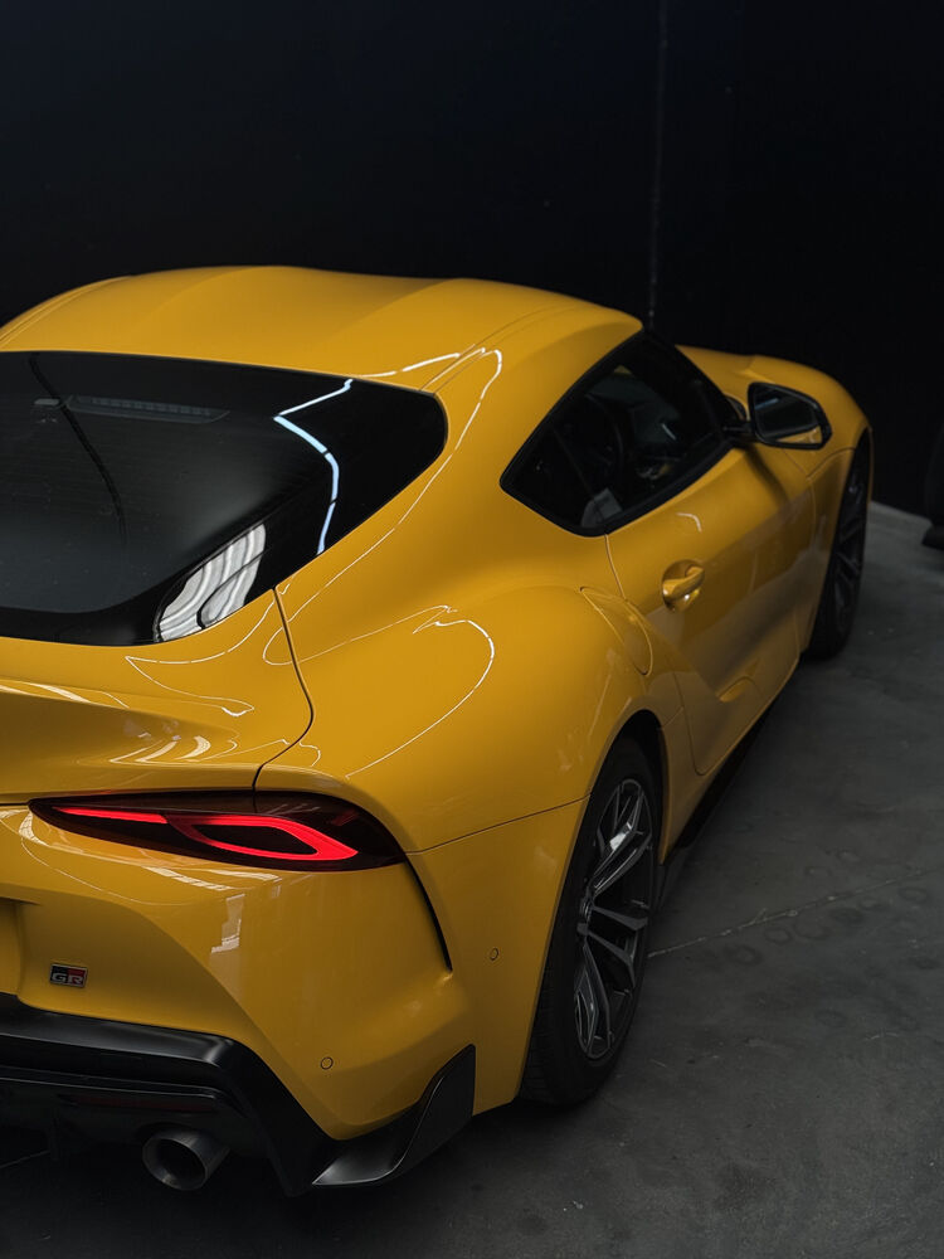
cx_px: 472
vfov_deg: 39.7
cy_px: 630
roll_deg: -0.3
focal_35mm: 48
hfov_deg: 30.3
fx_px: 1745
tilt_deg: -19.7
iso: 64
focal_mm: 6.76
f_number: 1.78
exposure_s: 1/568
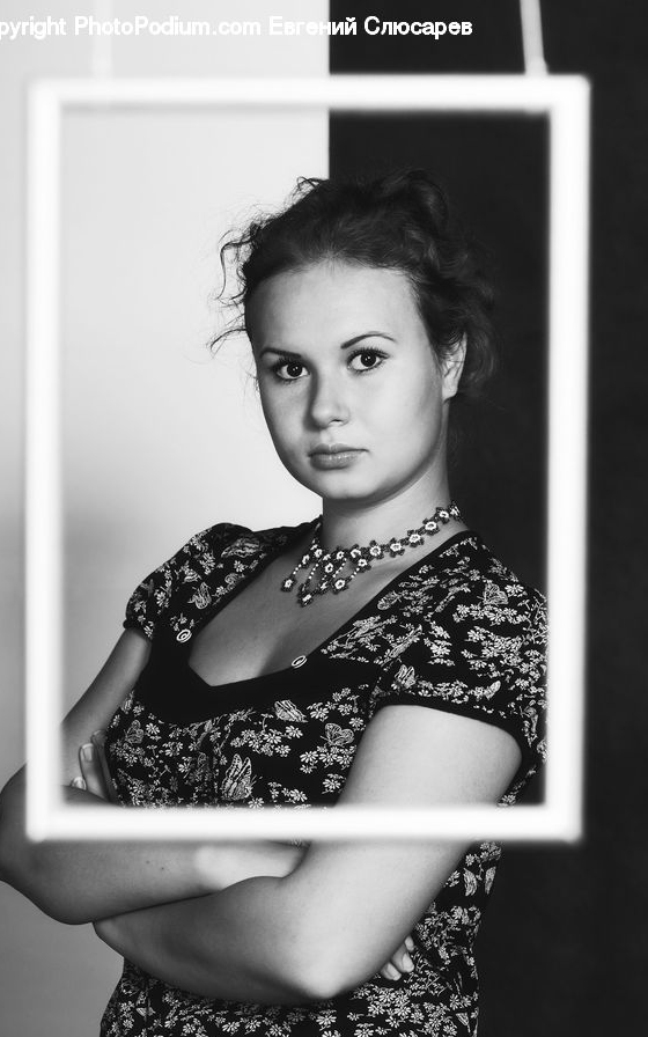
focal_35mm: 138
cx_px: 313
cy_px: 520
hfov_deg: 9.5
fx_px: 3899
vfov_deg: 15.1
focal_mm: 90
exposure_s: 1/200
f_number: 5
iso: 200
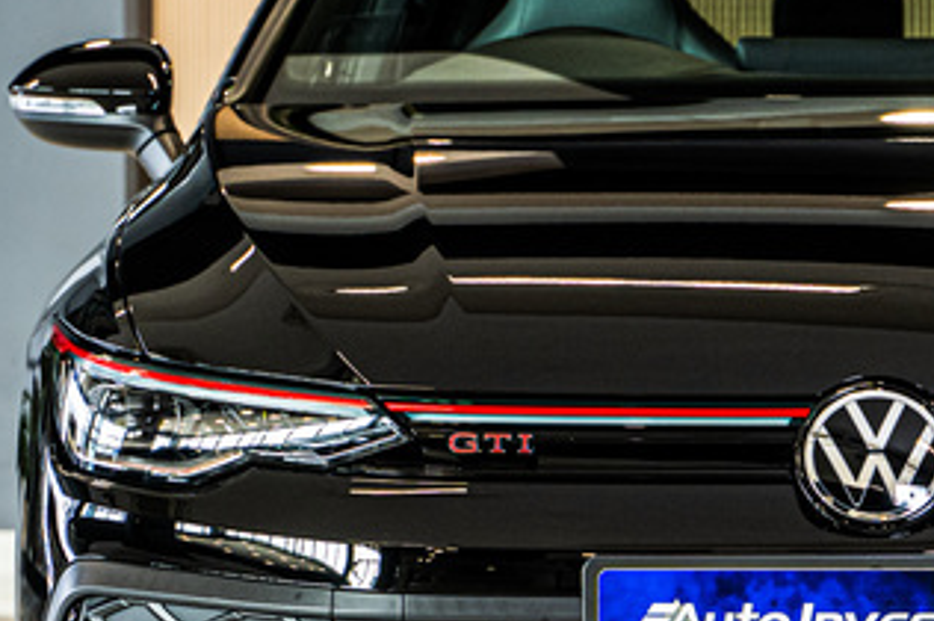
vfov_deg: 7.3
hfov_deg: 10.9
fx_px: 4872
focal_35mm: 188
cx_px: 882
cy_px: 207
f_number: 4
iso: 640
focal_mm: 58
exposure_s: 1/125
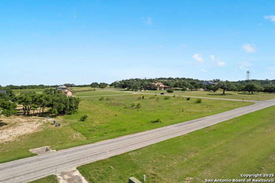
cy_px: 92
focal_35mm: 22
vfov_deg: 57.2
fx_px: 168
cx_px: 138
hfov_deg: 78.6
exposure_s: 1/1000
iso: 100
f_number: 2.8
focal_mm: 8.38
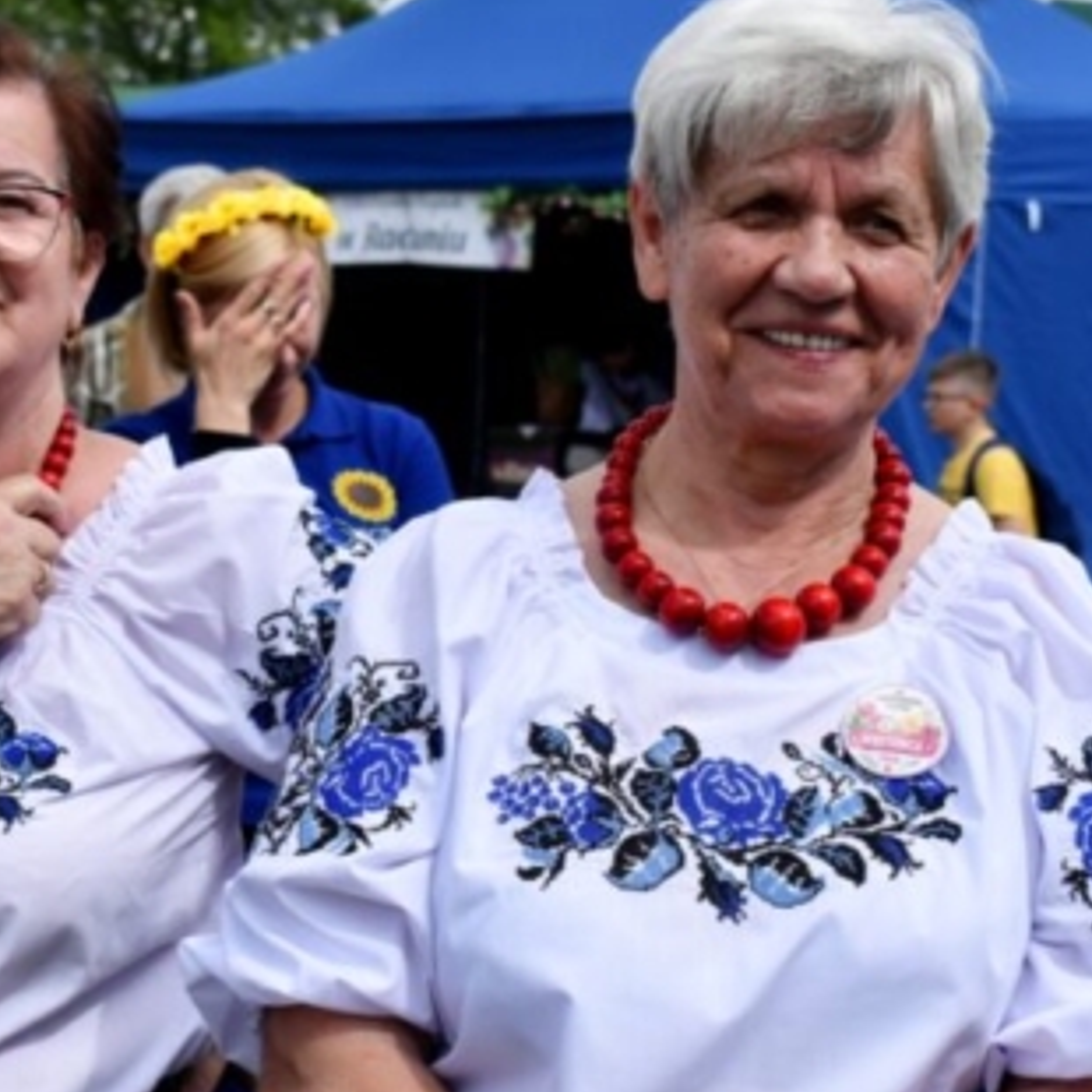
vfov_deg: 17.4
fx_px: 3569
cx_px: 423
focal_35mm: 100
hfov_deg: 17.4
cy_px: 564
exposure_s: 1/1600
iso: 400
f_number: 6.3
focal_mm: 38
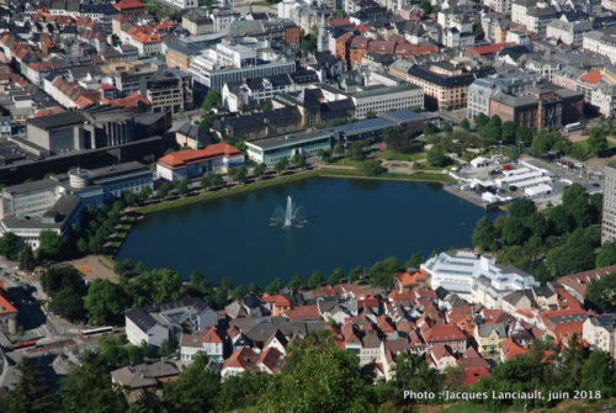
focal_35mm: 105
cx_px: 308
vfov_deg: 13.1
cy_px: 206
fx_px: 1799
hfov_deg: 19.4
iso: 100
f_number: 10
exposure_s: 1/200
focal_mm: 70
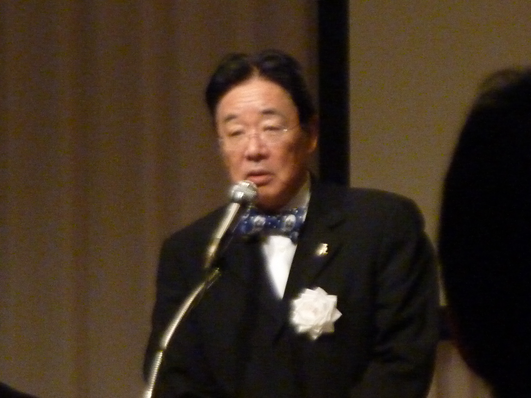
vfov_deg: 2.8
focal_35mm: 535
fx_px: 8207
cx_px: 266
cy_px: 199
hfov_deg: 3.7
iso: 800
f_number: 4.9
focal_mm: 49.2
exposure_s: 1/160
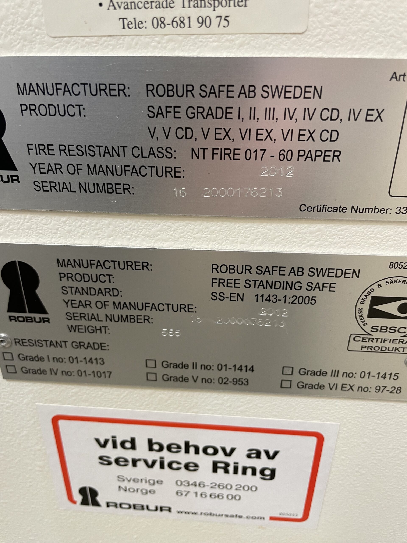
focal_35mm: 26
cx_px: 204
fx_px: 408
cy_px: 272
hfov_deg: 53.1
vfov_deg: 67.3
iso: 125
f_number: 1.6
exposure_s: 1/50
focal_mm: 4.2
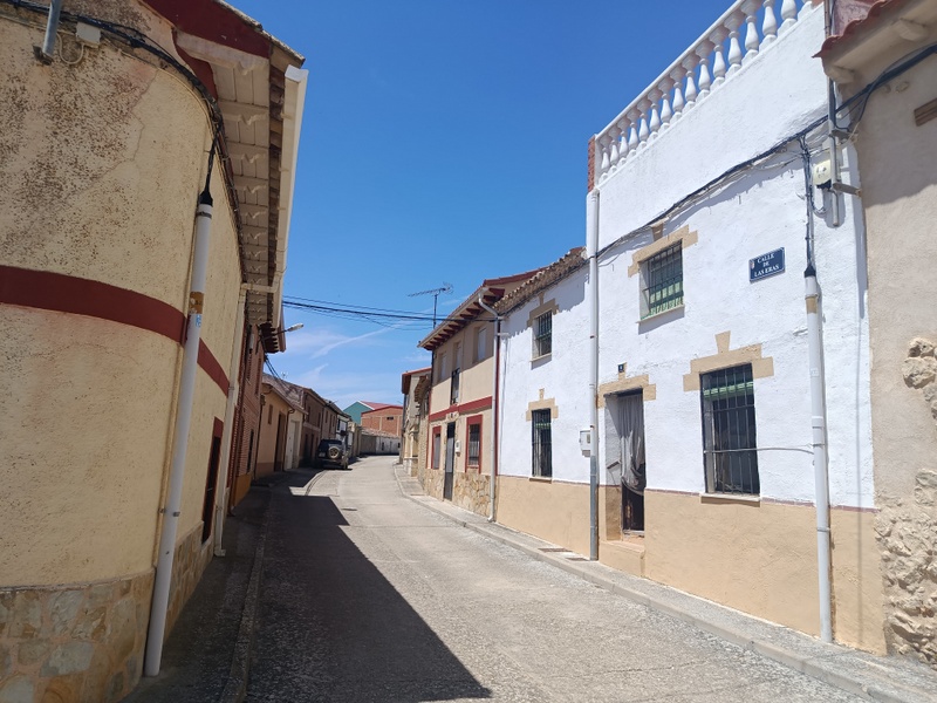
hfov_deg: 71.6
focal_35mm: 24
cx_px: 468
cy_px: 352
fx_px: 650
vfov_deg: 56.8
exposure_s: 1/792
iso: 51
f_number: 1.7
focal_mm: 5.24
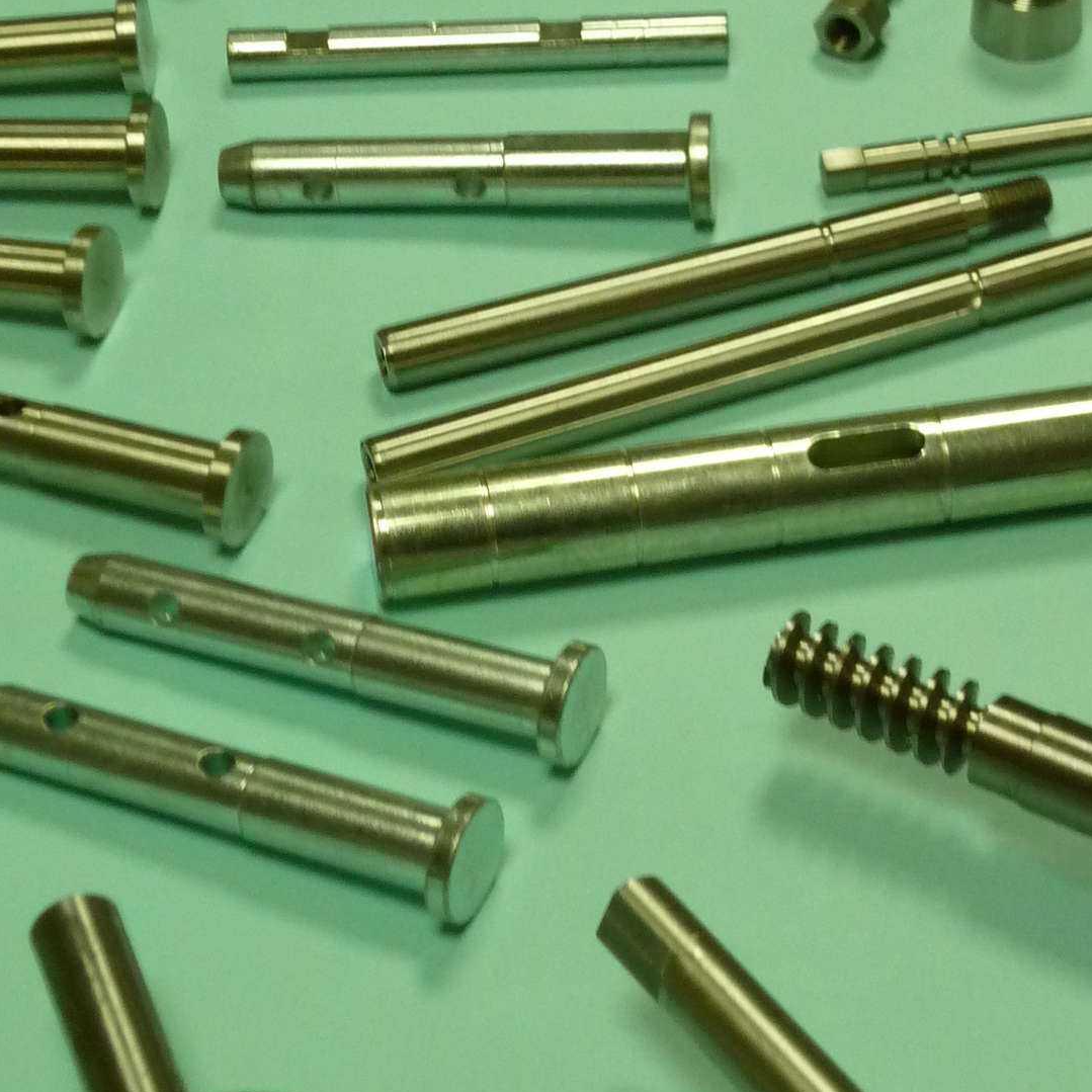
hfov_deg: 14.7
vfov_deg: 14.7
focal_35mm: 118
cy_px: 337
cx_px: 745
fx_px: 4211
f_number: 3.6
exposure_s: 1/50
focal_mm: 9.9
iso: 320
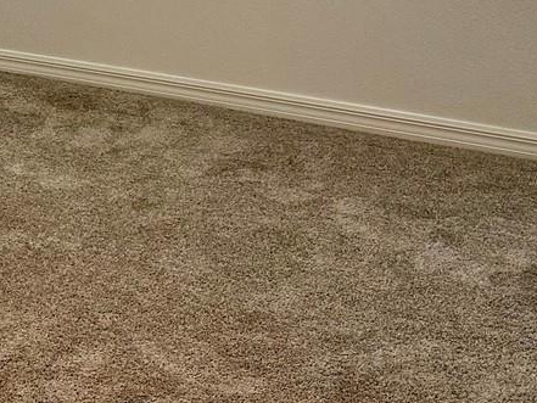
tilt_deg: -4.6
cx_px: 54
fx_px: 1350
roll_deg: -1.0
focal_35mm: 87
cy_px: -203
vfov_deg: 15.6
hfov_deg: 22.0
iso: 125
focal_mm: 6.86
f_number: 1.78
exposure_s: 1/120
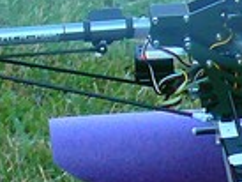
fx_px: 5185
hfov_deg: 2.7
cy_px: -19
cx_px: 251
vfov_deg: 2.0
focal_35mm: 741
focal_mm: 18.8
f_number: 4.5
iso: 200
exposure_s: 1/125
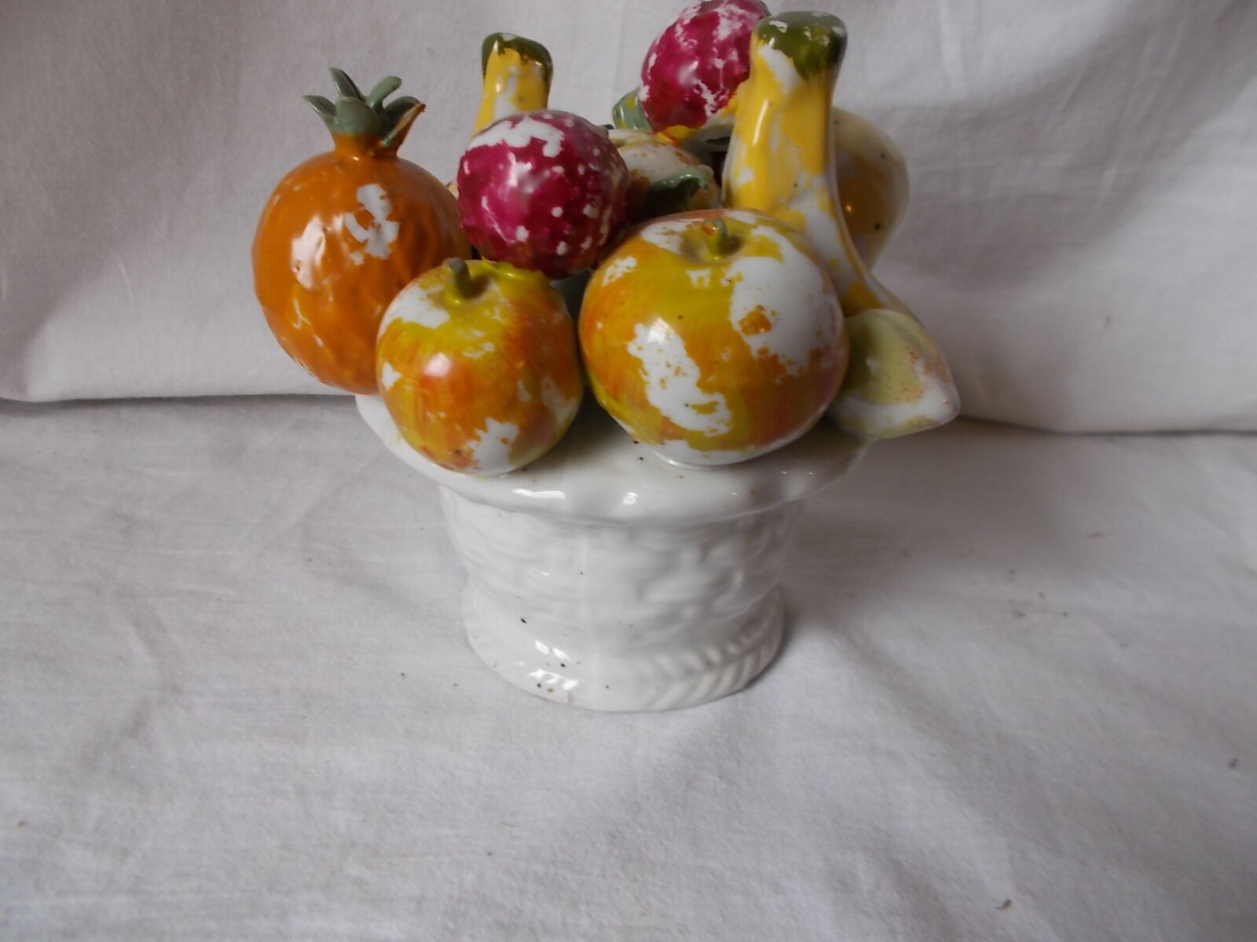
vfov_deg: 53.1
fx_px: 944
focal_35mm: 26
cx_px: 628
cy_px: 471
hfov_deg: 67.3
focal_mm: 4.6
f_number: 3.2
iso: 80
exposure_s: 1/25
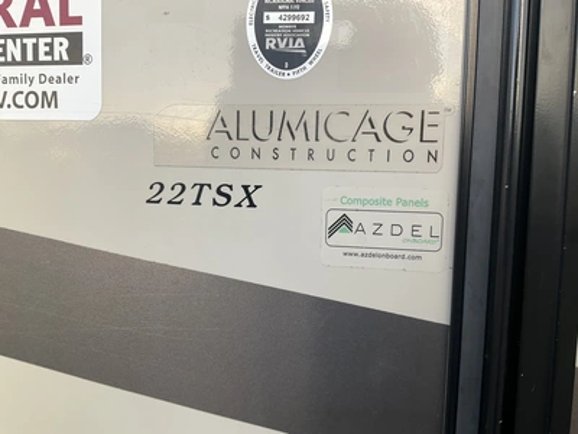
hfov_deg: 61.7
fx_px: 484
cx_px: 289
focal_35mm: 29
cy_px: 217
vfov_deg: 48.2
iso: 25
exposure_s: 1/122
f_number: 1.8
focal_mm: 3
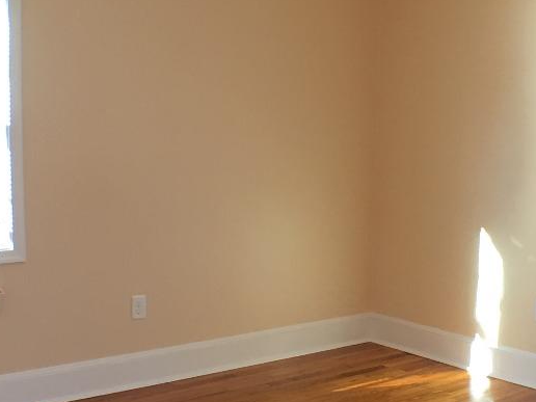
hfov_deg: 24.0
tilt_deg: -10.5
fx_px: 1254
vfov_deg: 18.1
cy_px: 304
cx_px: 372
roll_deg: -2.0
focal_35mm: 81
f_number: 2.2
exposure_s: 1/15
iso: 25
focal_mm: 4.15
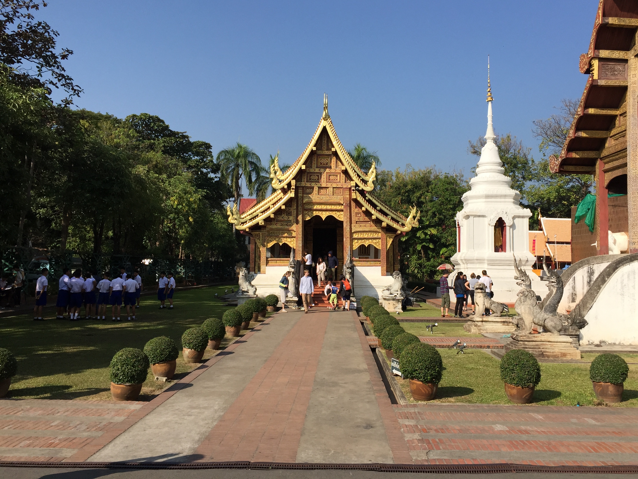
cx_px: 351
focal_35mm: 32
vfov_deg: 44.1
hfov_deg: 56.7
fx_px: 590
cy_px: 215
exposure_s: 1/2326
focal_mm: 4.15
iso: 32
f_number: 2.2
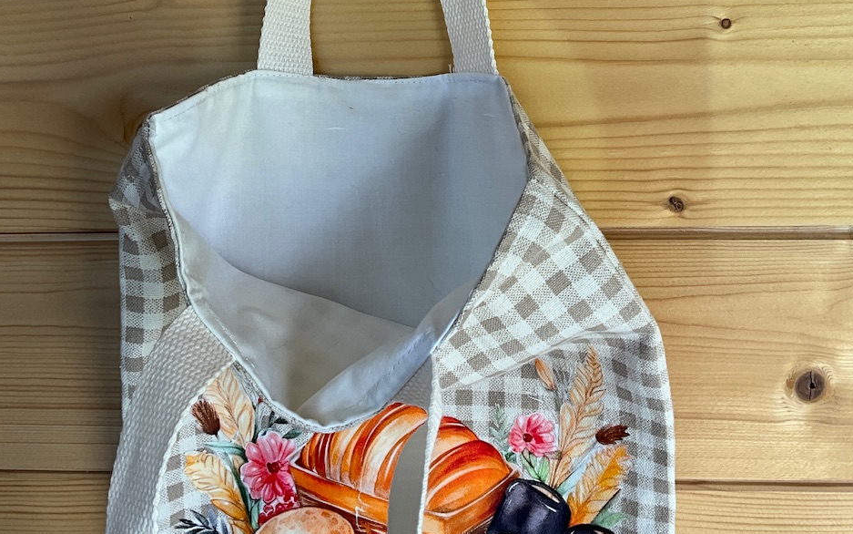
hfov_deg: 47.2
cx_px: 433
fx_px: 977
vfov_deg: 30.2
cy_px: 157
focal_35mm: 42
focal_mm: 3
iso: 25
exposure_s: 1/100
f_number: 1.8
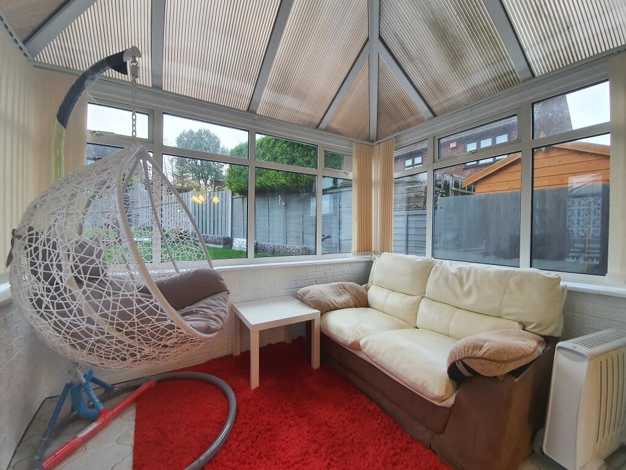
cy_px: 235
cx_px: 313
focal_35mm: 13
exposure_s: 1/50
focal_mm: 1.8
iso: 200
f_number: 2.2
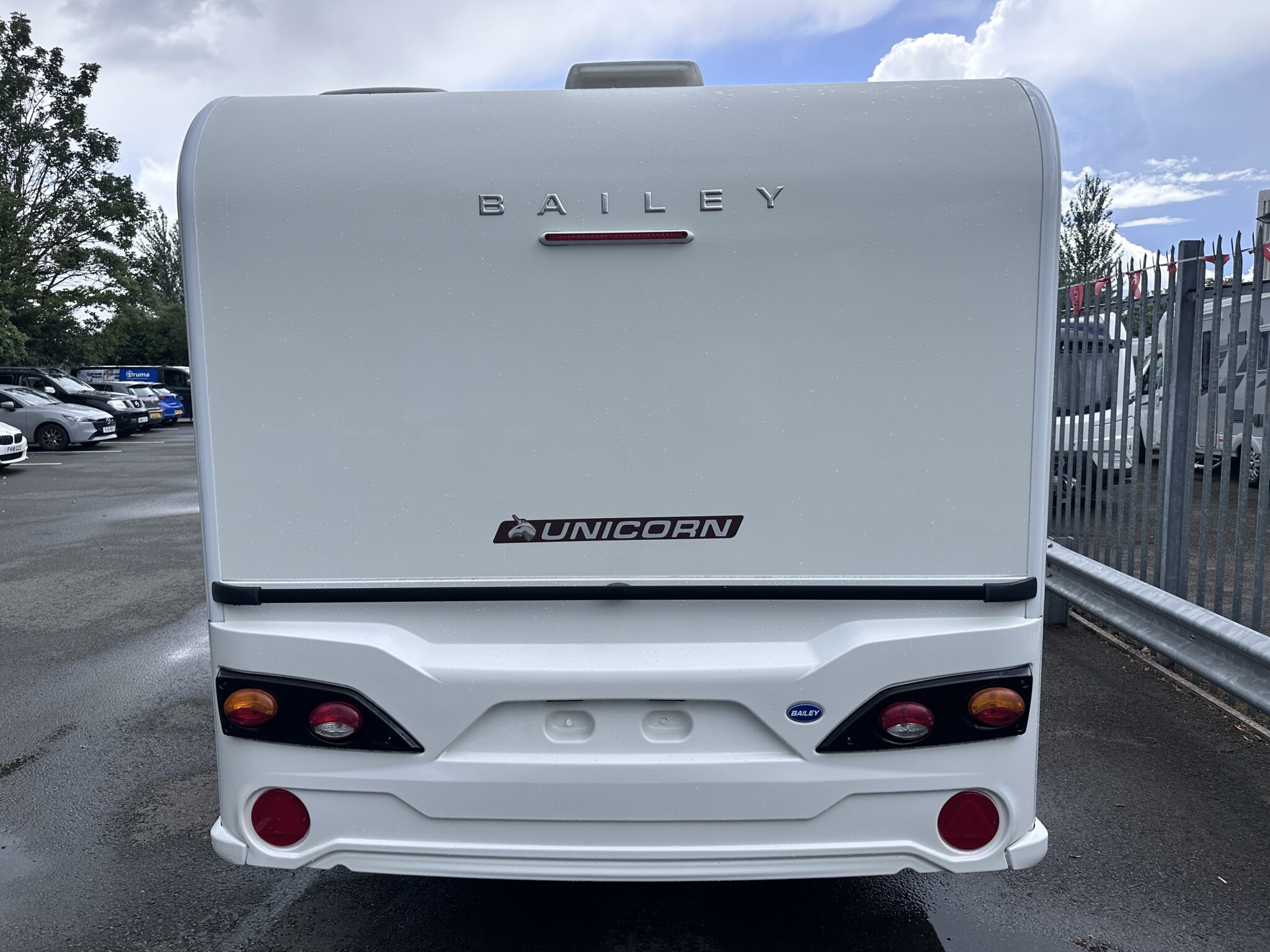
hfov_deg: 71.6
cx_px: 635
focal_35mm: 24
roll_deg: +0.2
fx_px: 881
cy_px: 476
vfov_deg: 56.8
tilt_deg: -6.9
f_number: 1.78
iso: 80
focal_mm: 6.86
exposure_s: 1/2591
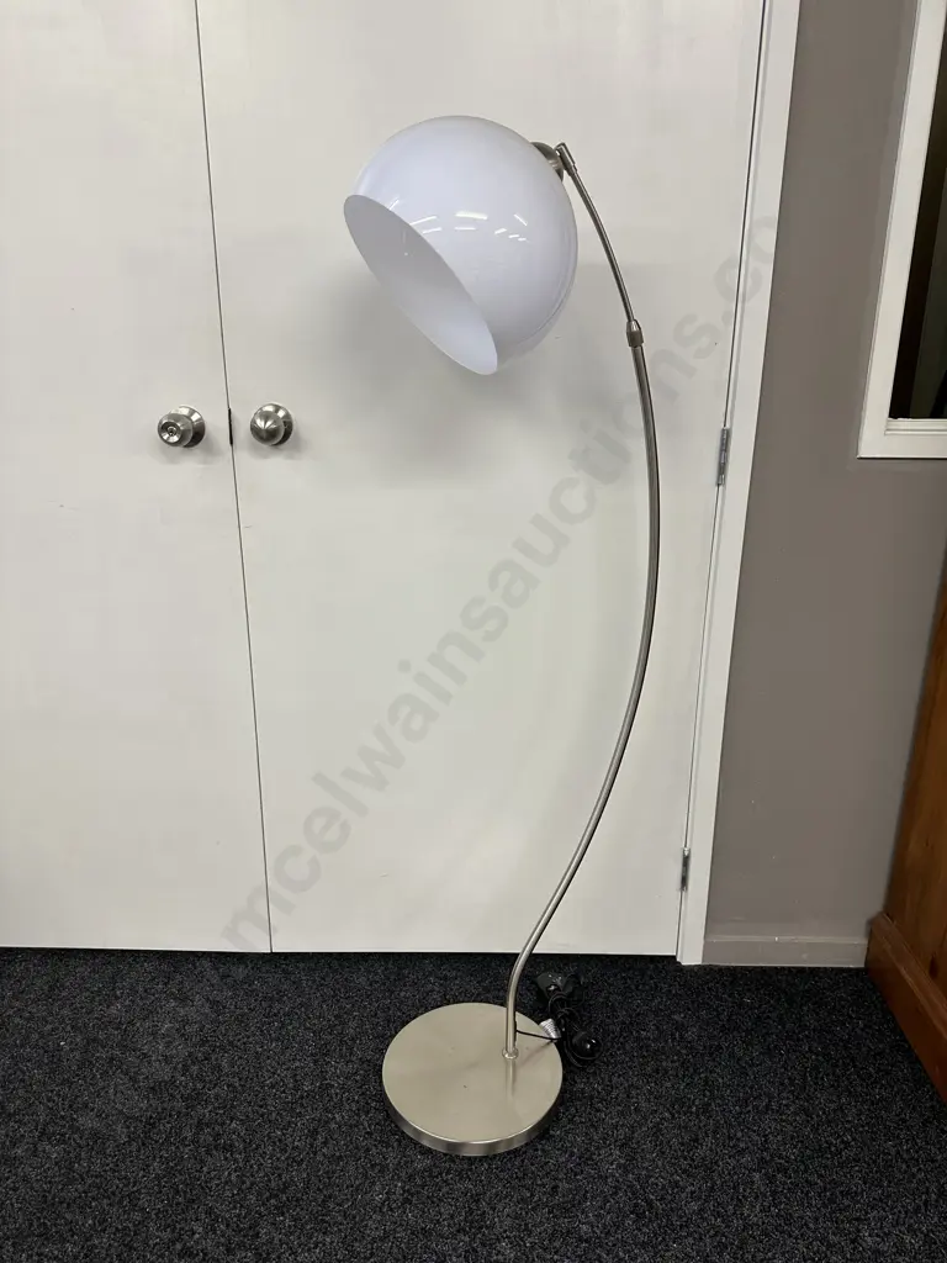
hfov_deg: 56.8
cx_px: 474
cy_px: 632
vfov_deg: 71.6
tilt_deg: -19.2
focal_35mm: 24
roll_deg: +0.0
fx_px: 875
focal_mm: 6.86
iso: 100
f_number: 1.78
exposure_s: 1/100
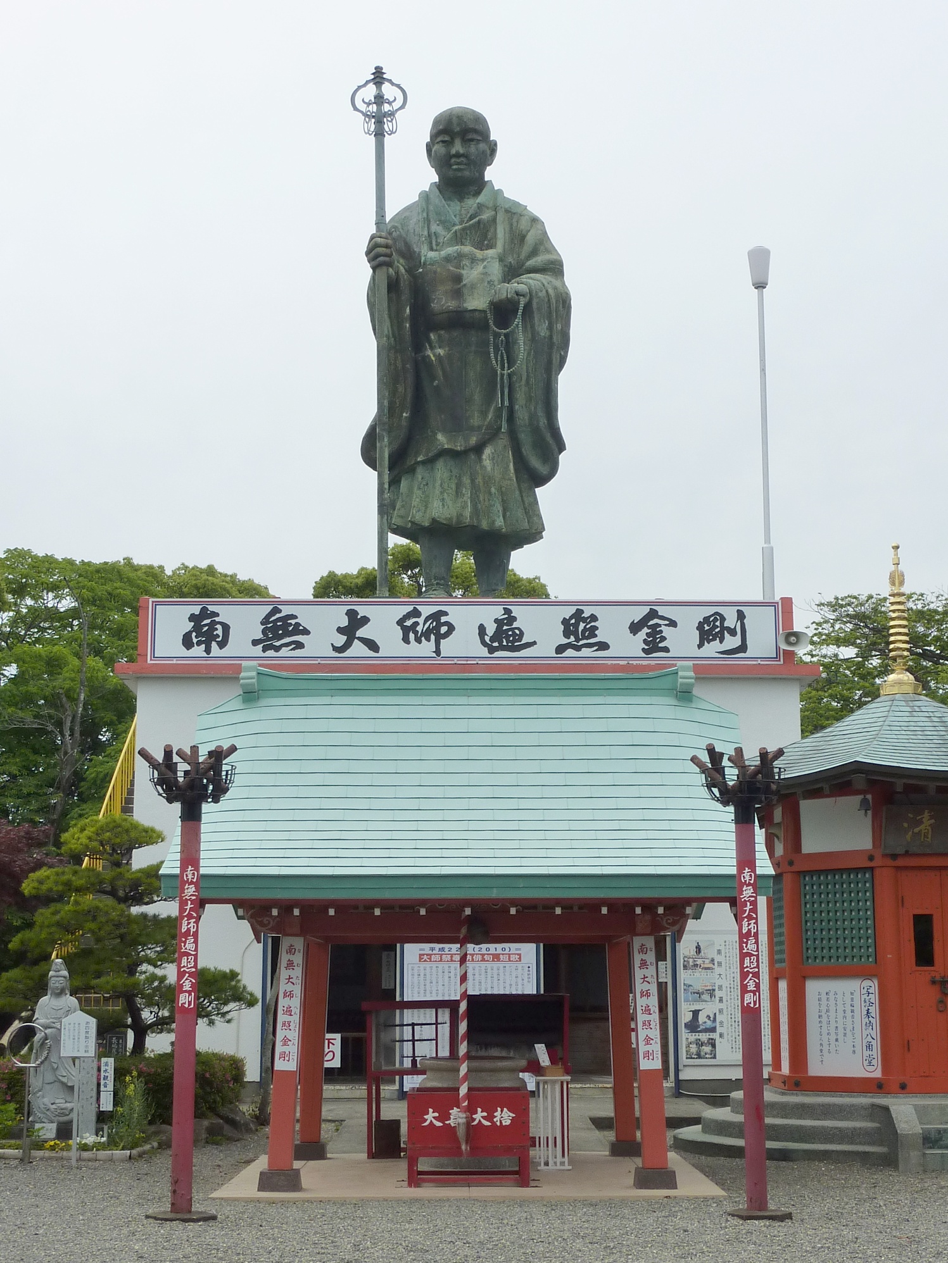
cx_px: 474
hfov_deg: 27.5
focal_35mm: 53
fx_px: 1935
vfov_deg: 36.2
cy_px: 632
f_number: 4.5
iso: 125
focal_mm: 7.3
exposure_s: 1/500
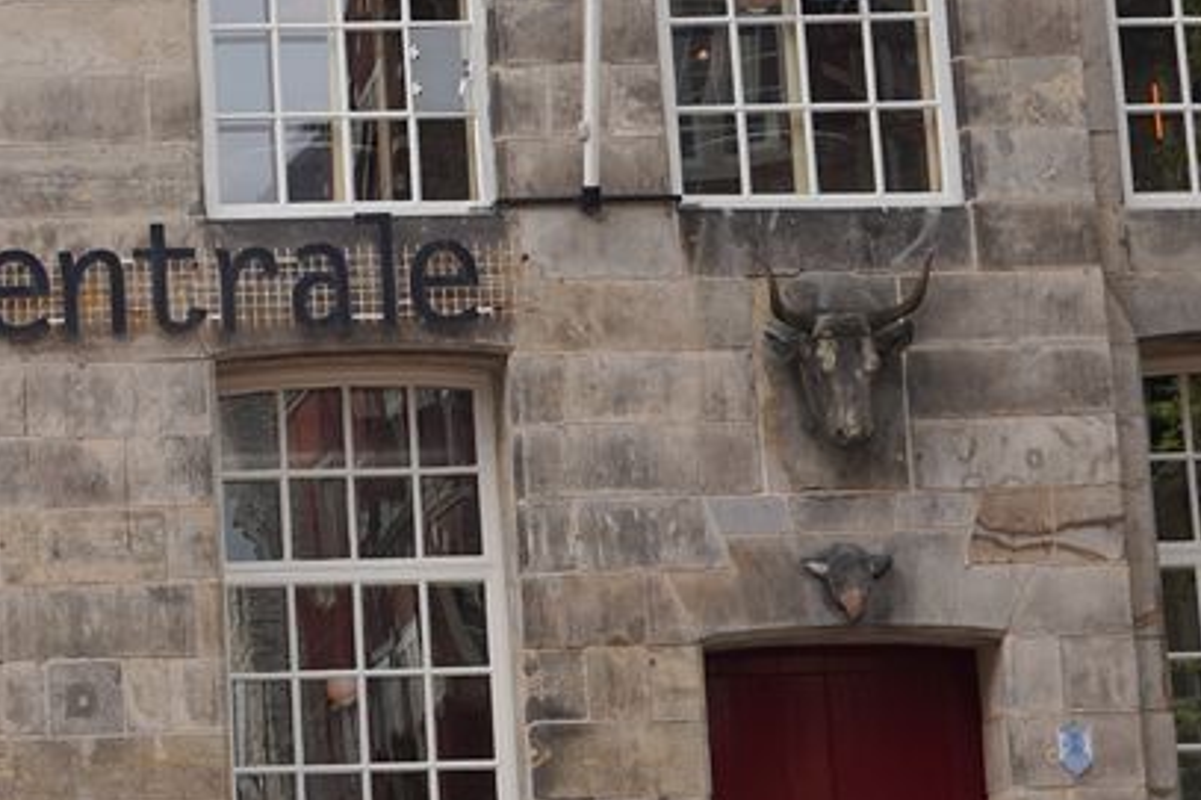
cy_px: 375
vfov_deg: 11.6
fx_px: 3935
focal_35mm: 118
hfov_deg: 16.8
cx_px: -121
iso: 100
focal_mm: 24
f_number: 11
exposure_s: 1/100
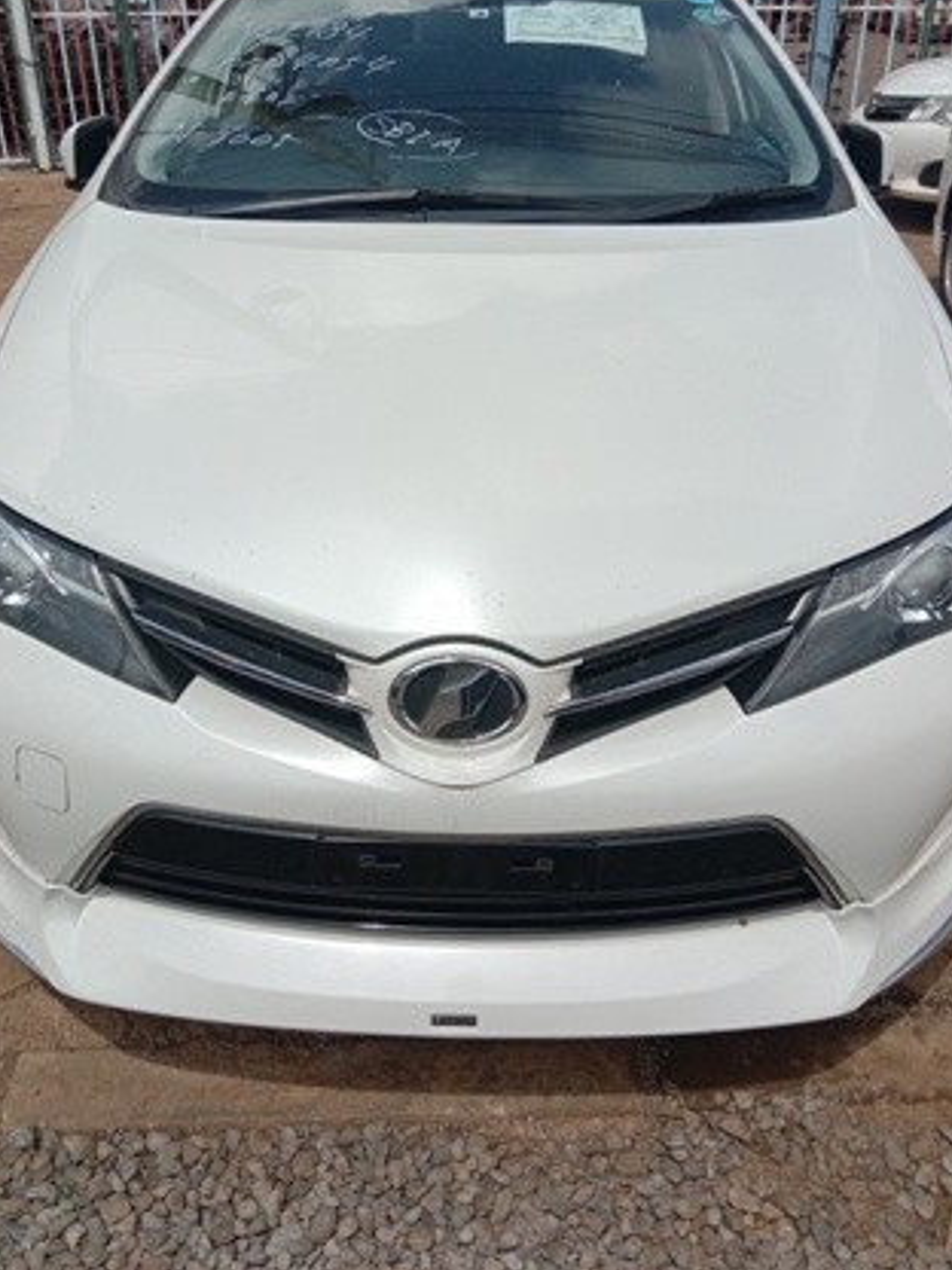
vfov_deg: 63.4
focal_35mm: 28
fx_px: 1027
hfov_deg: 49.7
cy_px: 589
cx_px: 458
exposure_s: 1/1319
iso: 101
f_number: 2.2
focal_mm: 3.65
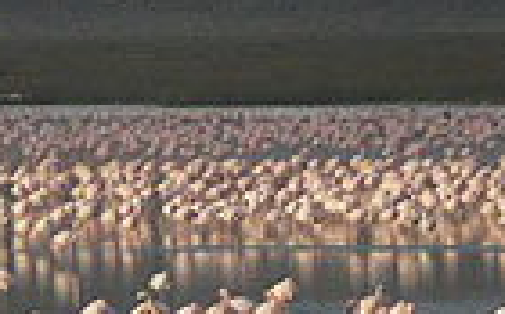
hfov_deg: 1.2
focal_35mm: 1720
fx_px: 23634
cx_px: 245
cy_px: 419
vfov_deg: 0.8
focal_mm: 82.8
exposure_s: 1/320
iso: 200
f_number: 4.2
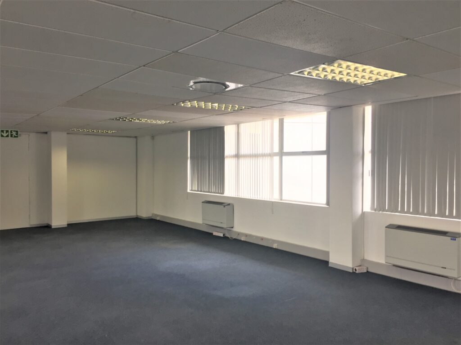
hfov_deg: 61.7
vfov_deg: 48.2
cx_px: 230
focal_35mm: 29
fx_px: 386
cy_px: 172
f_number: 2.2
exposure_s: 1/100
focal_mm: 4.15
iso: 32
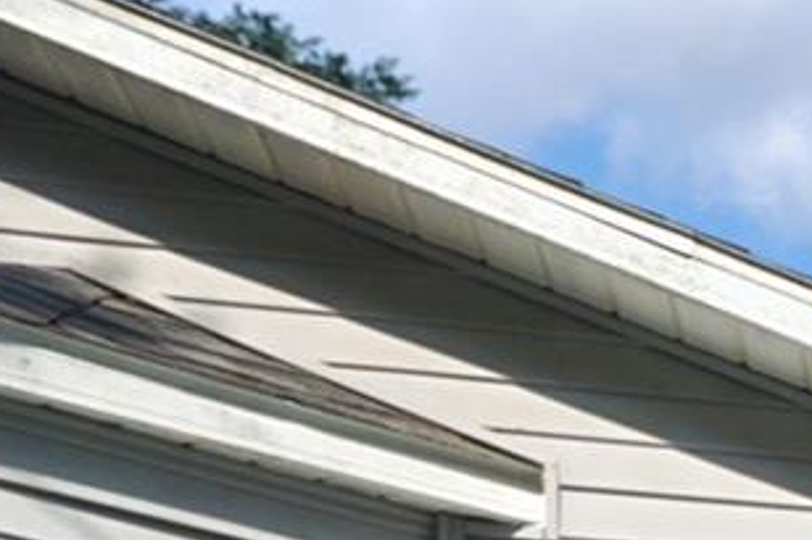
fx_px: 3449
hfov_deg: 10.9
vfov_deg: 7.9
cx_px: 2072
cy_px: 1540
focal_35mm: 153
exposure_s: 1/640
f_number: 8
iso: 200
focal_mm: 23
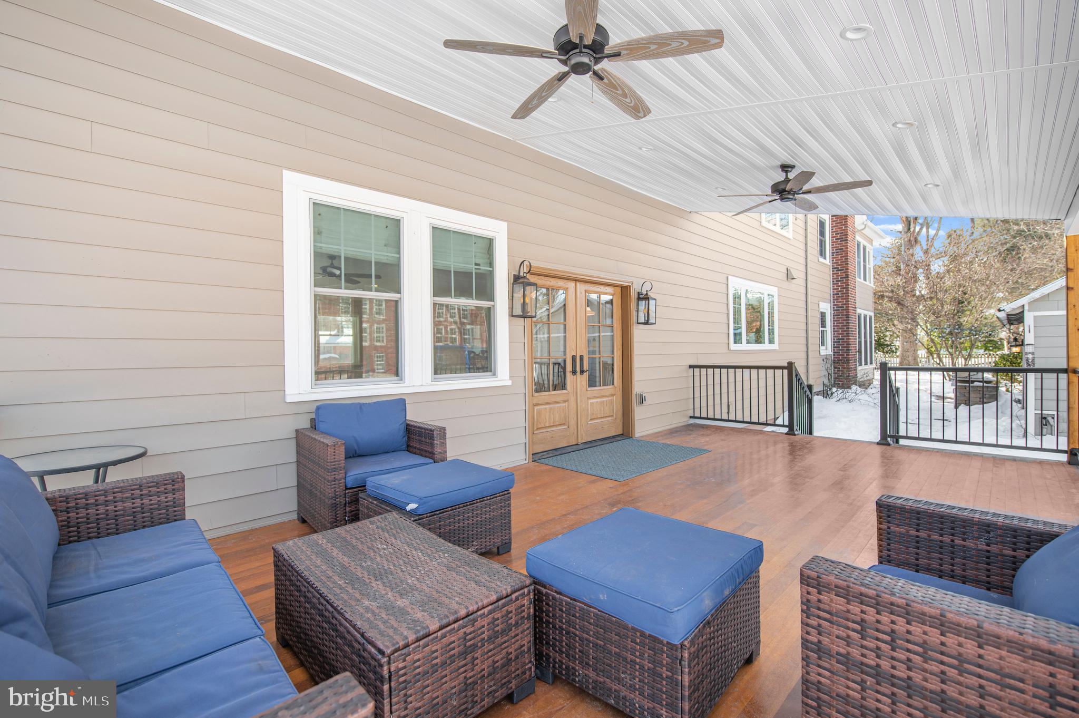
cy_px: 359
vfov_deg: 73.7
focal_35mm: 16
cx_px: 540
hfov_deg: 96.8
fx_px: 479
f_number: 5
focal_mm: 16
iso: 200
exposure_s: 1/250
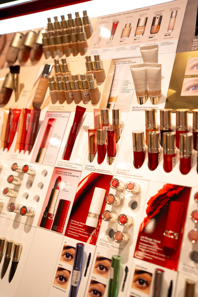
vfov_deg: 54.4
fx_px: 289
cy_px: 148
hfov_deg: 37.9
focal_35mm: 35
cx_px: 99
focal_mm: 35
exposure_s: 1/160
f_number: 2
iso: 100
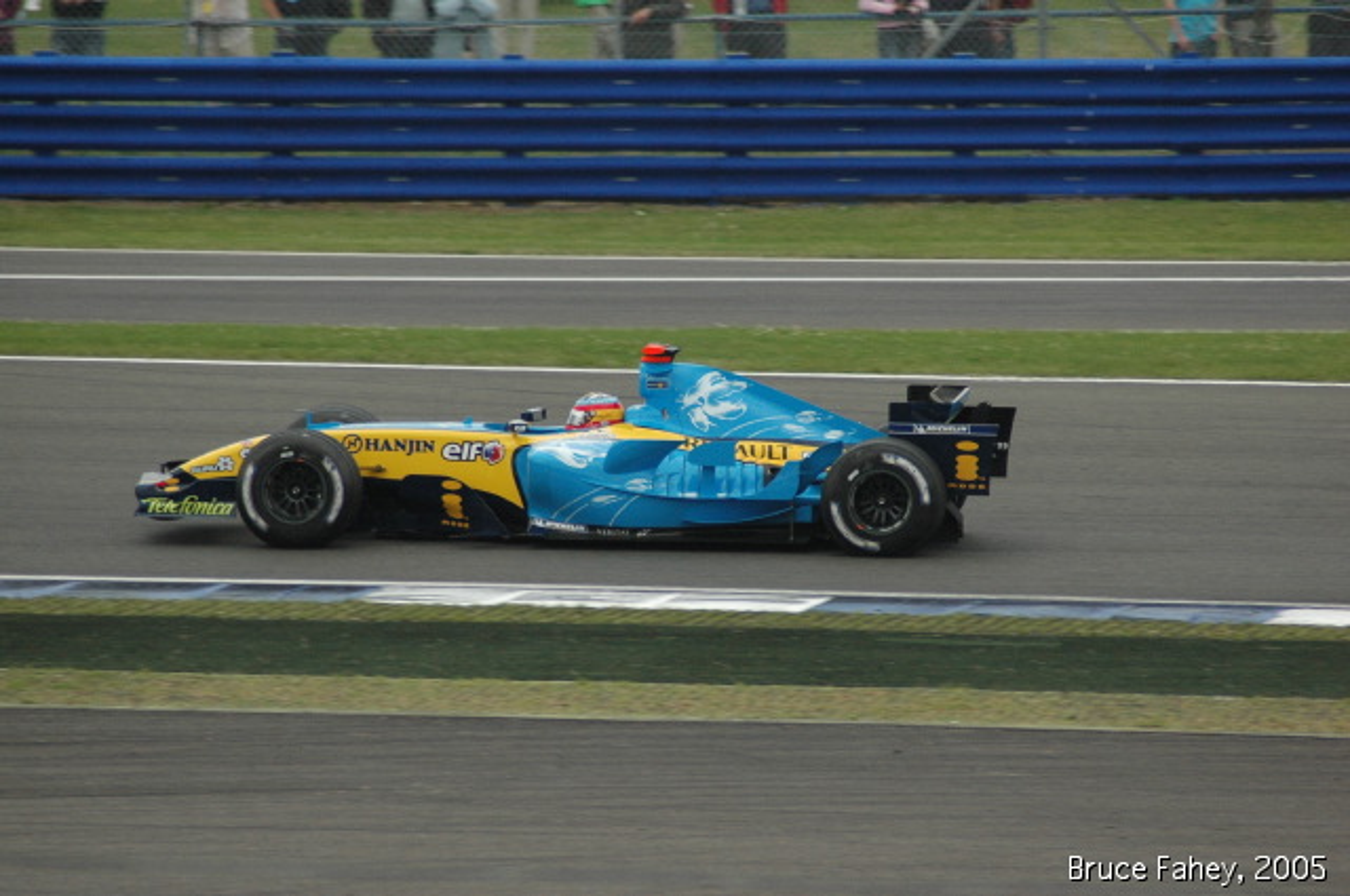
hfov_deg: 4.6
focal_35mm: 450
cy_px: 448
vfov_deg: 3.0
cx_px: 675
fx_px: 16853
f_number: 5.6
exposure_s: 1/2000
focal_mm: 300
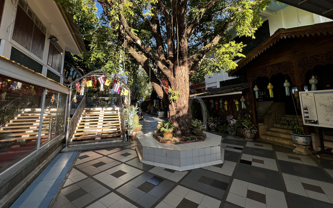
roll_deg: +0.8
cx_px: 167
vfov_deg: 78.0
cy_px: 87
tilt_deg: +8.1
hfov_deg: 105.3
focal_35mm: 14
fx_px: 127
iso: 32
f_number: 1.8
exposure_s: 1/211
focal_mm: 1.57
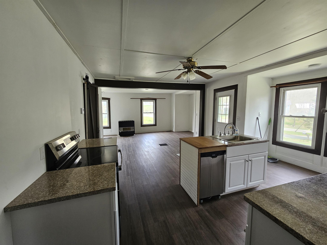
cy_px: 122
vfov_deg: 89.9
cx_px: 164
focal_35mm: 13
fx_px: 123
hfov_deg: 106.2
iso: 100
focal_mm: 2.2
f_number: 2.2
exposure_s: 1/77.4
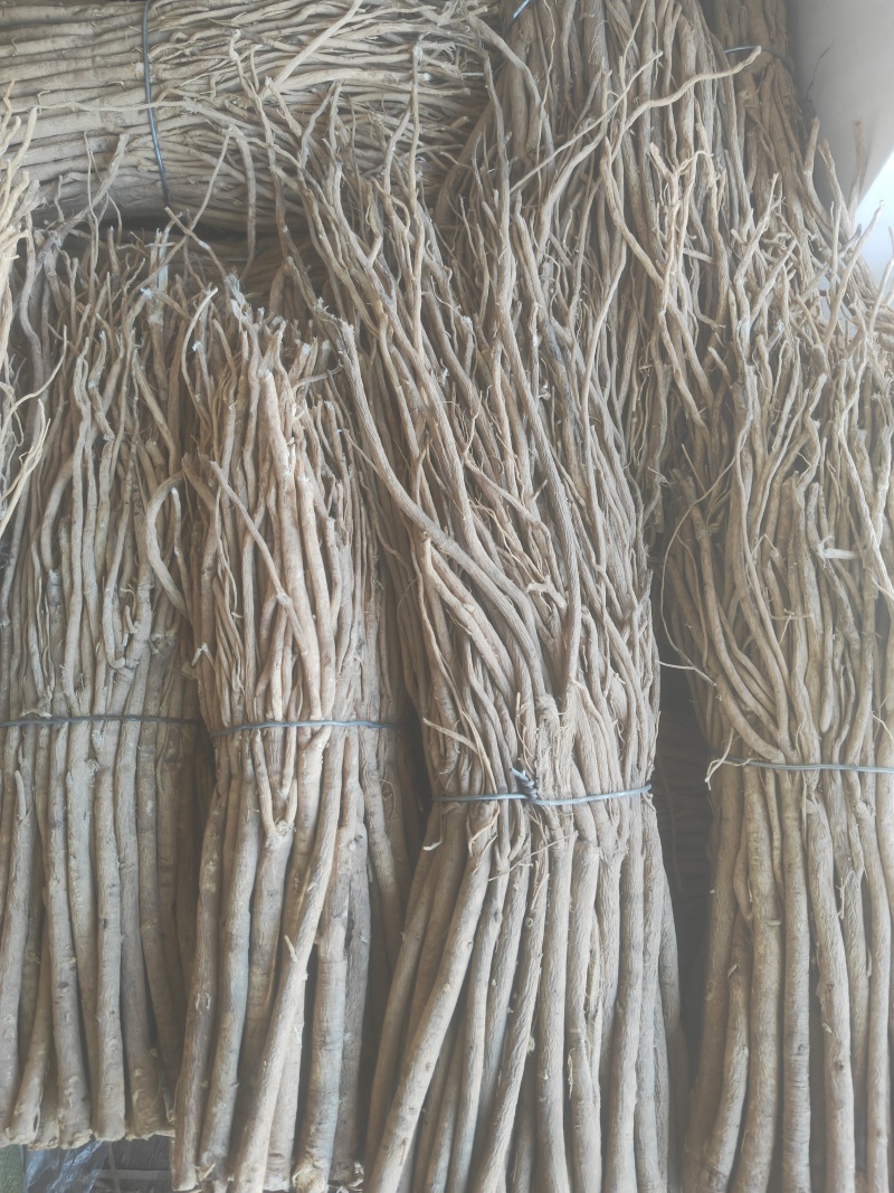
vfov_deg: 65.3
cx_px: 447
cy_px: 596
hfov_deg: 51.3
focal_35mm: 27
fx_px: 930
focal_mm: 5.52
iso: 284
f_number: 1.9
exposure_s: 1/100
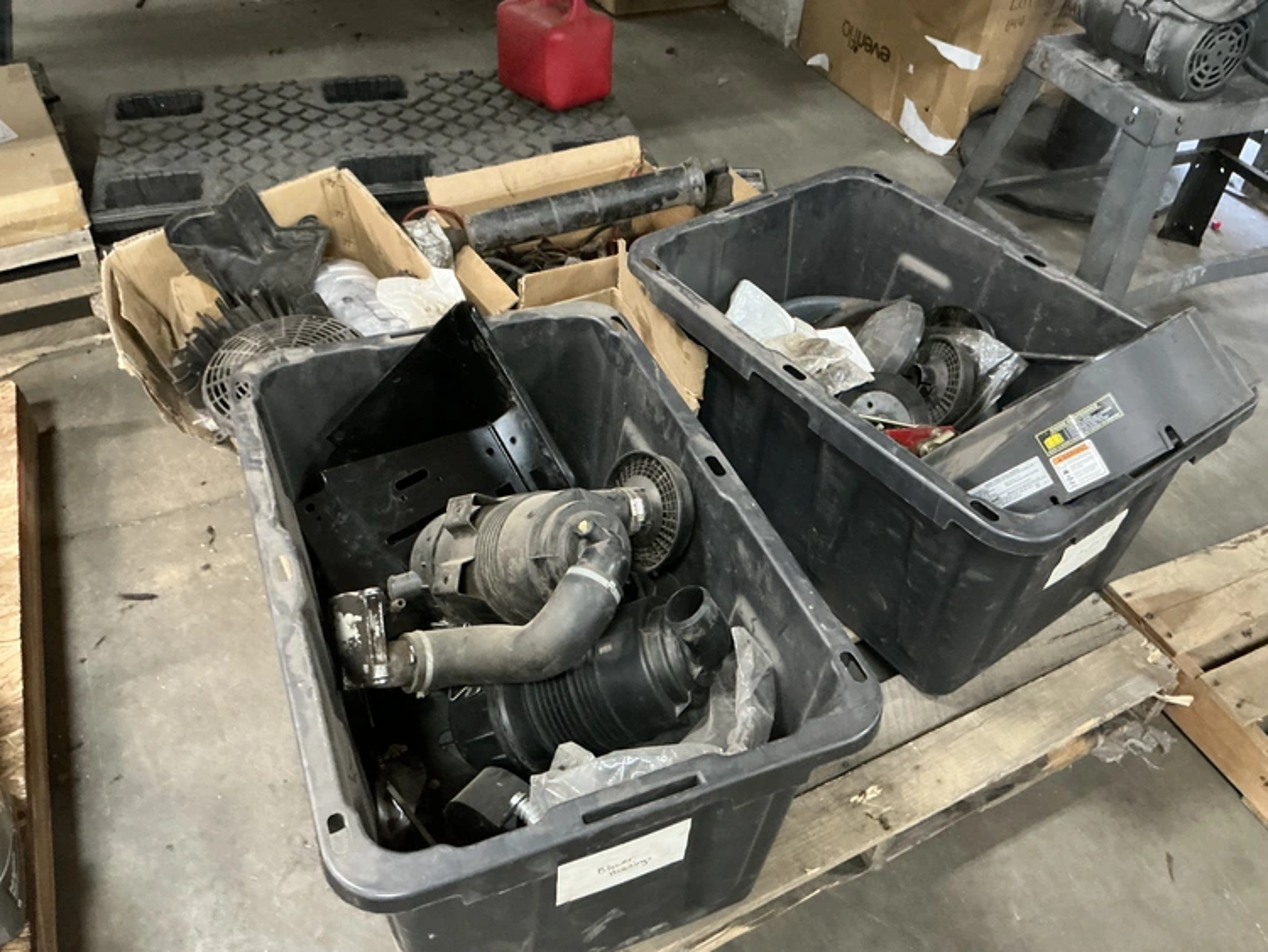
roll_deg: -2.0
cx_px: 634
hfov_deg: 63.4
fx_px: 1026
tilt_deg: -43.2
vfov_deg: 49.8
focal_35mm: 28
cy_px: 476
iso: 500
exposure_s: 1/30
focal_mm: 3
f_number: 1.8
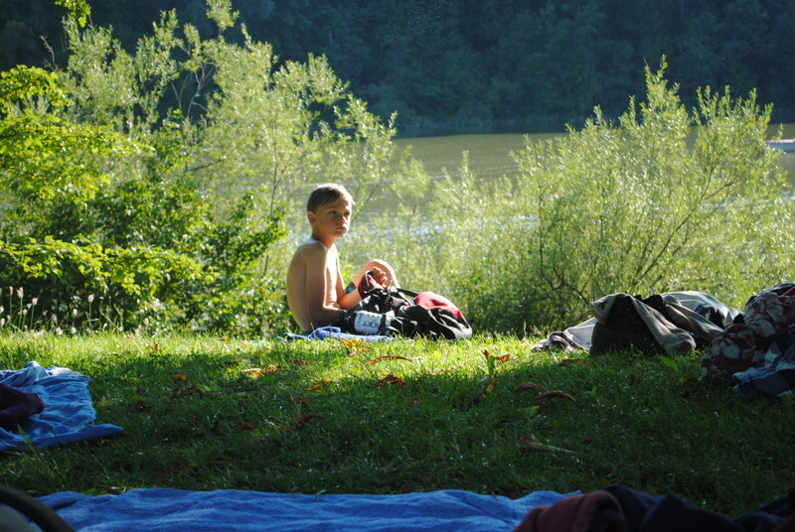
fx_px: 1825
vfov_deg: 16.6
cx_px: 398
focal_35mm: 82
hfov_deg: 24.6
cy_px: 266
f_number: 5.6
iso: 140
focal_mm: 55
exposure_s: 1/125
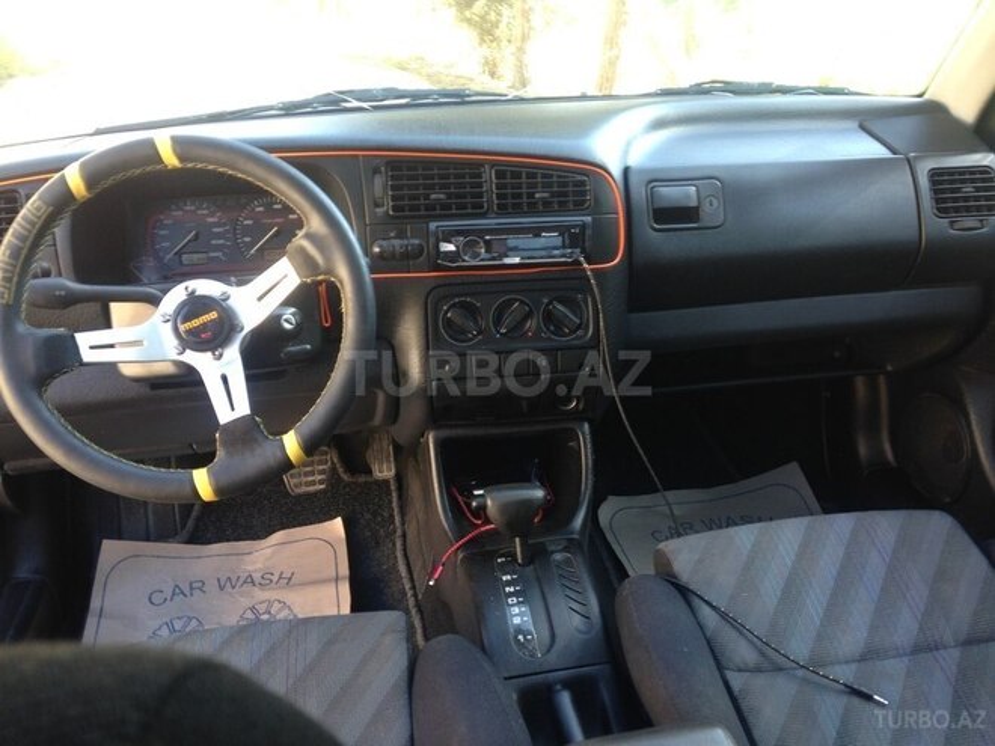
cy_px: 373
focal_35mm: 33
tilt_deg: -25.9
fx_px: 949
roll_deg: +1.8
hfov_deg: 55.4
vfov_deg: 42.9
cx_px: 498
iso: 50
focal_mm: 4.12
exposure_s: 1/40
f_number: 2.4
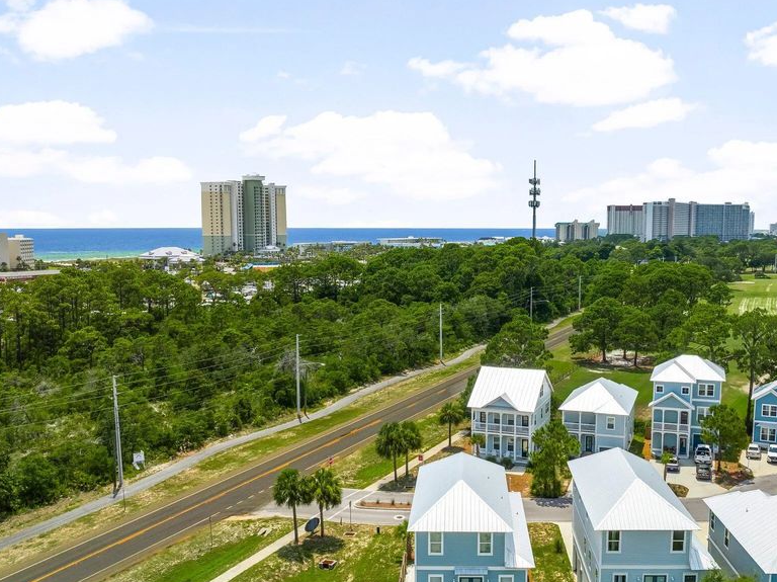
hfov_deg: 56.4
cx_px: 463
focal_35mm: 32
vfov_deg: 44.0
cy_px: 334
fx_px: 718
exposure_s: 1/1000
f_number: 3.5
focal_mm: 12.29
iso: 200
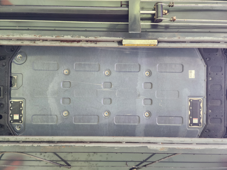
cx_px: 114
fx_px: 151
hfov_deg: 73.9
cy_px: 85
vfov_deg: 58.9
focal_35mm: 23
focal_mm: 6.4
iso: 800
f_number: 1.8
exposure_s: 1/120
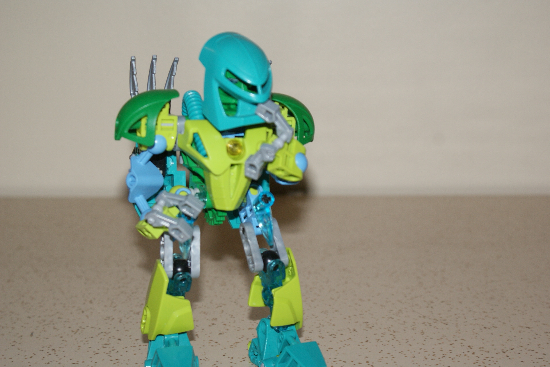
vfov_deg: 18.2
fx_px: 1146
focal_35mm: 75
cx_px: 275
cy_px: 184
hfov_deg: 27.0
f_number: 5.6
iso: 400
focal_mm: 50
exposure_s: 1/80
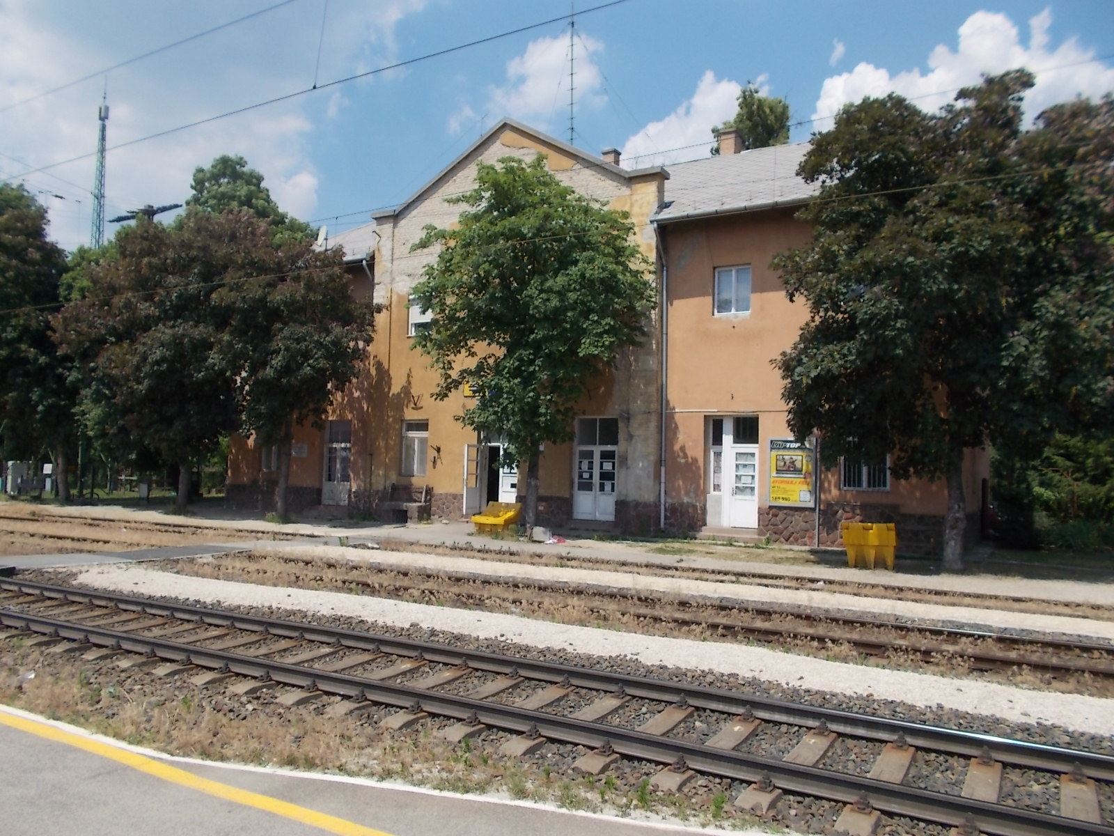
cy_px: 418
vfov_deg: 53.1
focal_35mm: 26
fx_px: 837
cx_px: 557
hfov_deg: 67.3
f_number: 8
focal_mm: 4.6
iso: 80
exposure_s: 1/200
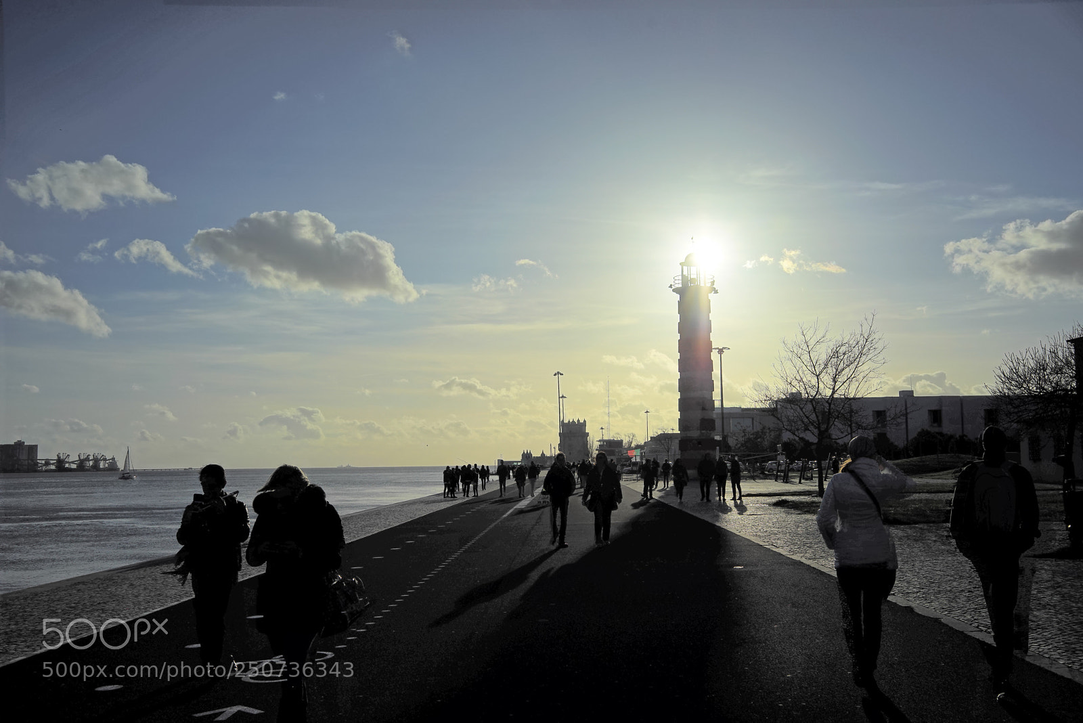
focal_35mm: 35
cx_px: 542
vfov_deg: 37.9
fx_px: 1053
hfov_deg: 54.4
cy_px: 362
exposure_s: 1/2500
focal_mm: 35
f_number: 10
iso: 100
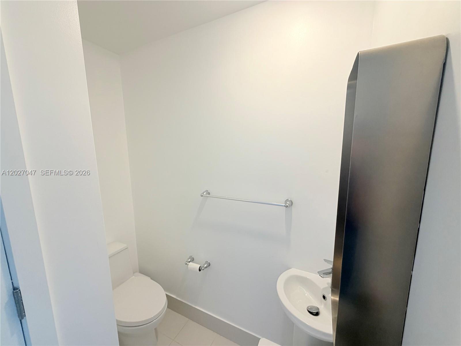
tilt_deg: -7.6
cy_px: 173
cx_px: 230
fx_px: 186
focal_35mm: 14
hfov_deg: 102.1
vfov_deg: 85.7
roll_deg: +1.2
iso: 160
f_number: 2.2
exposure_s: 1/120
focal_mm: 2.22
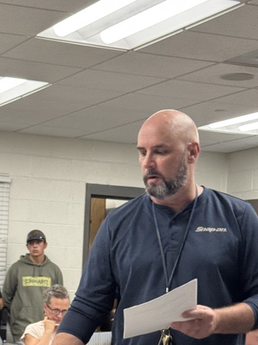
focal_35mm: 110
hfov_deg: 13.4
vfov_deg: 17.5
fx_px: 1094
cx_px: 37
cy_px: 343
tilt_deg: -2.5
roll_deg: -2.8
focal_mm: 6.76
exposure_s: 1/60
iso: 100
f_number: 1.78
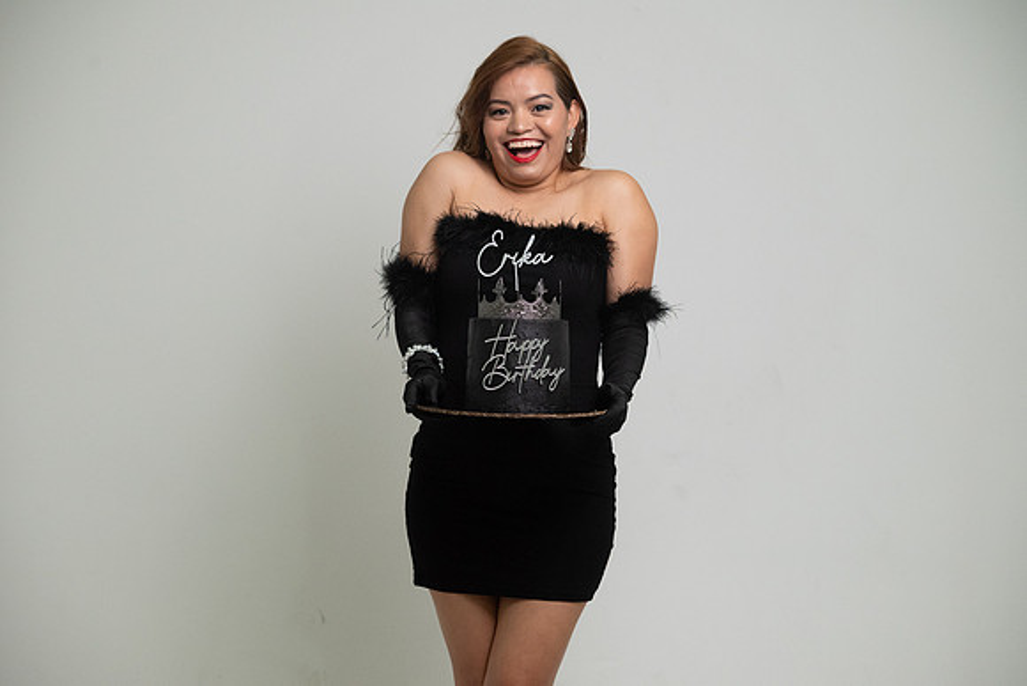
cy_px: 343
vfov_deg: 22.6
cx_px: 514
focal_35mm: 60
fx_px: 1712
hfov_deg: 33.4
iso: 3200
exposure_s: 1/320
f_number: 5.6
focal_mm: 60
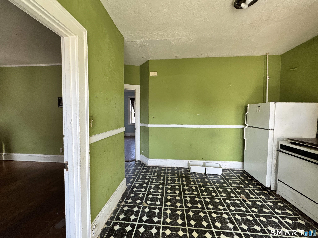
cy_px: 119
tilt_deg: -3.5
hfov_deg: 102.1
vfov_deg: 85.7
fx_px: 129
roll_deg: +0.0
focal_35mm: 14
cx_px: 159
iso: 320
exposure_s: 1/99
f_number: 2.2
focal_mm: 2.22
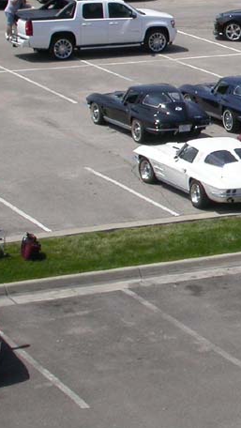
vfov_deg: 16.1
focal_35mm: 132
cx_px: 424
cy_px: 73
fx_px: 1497
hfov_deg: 8.8
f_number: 6.7
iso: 100
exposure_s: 1/566
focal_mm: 11.3
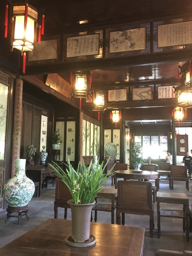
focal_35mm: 29
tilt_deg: +6.7
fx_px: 214
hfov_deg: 48.2
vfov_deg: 61.7
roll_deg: -1.9
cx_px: 96
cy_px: 128
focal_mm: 4.15
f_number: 2.2
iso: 640
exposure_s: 1/15
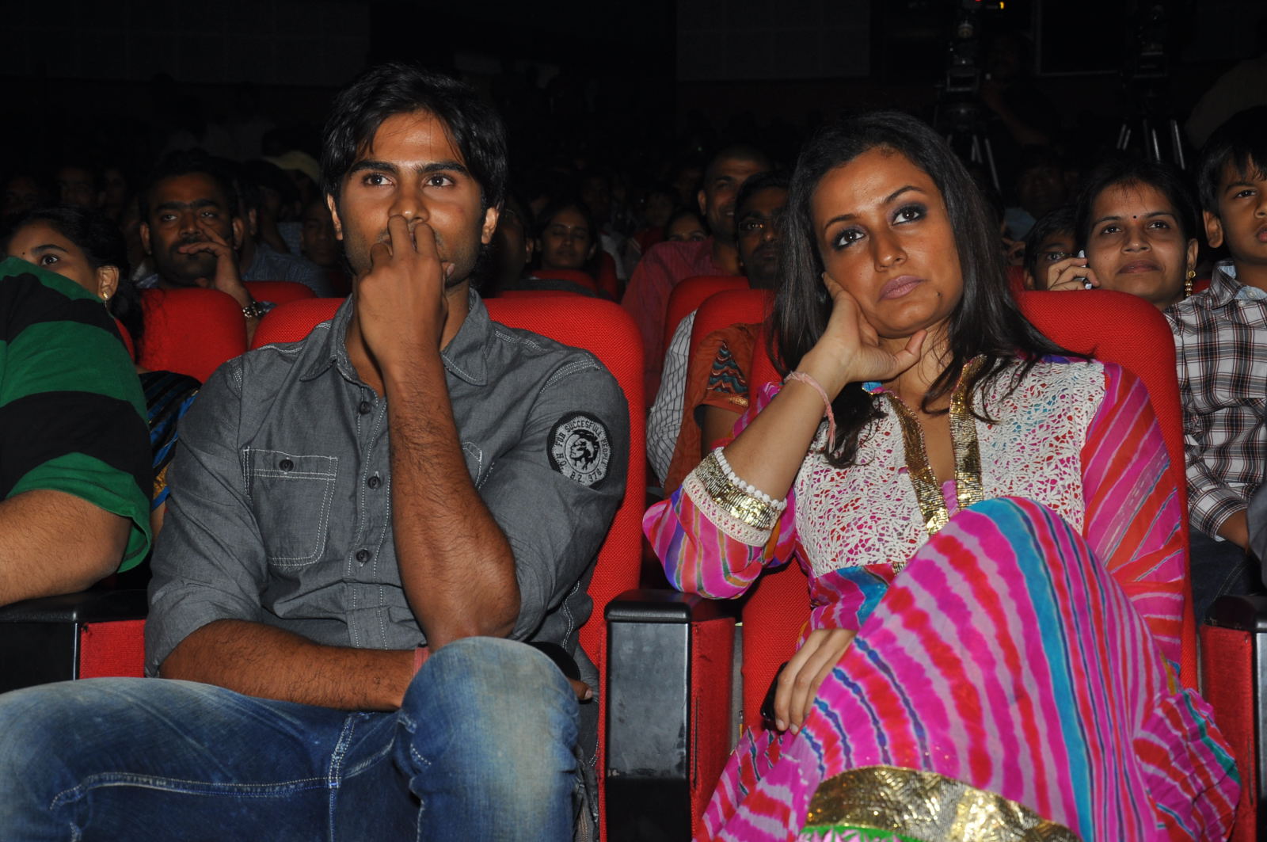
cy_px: 421
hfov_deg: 31.9
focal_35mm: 63
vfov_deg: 21.5
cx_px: 634
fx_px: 2215
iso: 200
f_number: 8
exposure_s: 1/125
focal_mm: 42
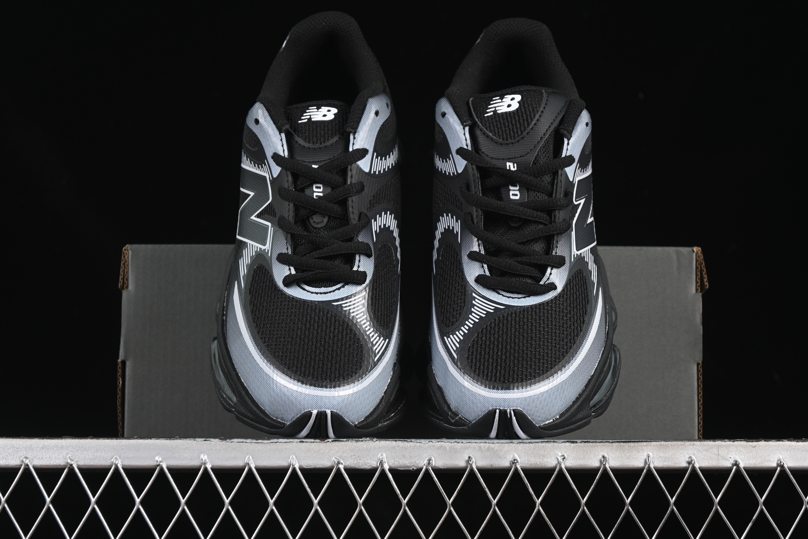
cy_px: 270
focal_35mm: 75
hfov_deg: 27.0
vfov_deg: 18.2
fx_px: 1683
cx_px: 404
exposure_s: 1/50
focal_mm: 50
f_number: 6.3
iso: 160
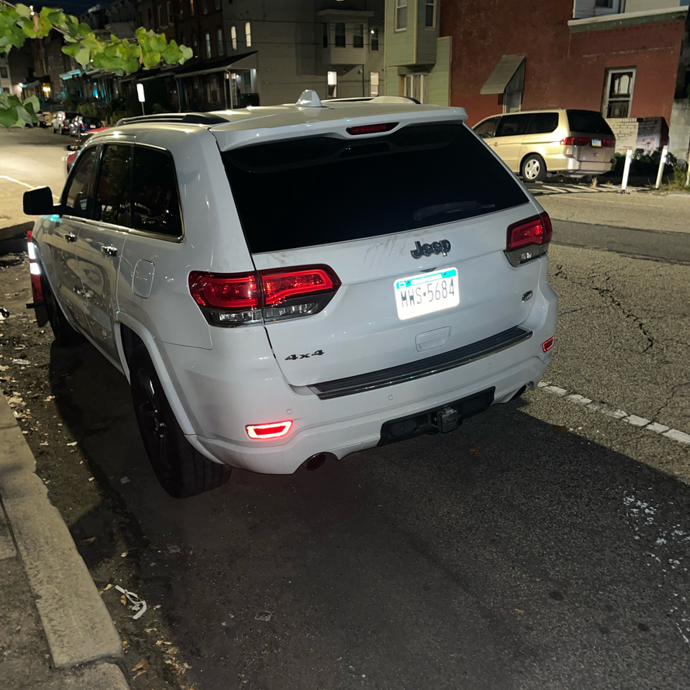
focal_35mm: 31
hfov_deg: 52.5
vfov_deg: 52.5
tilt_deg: -18.9
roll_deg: +1.3
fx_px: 699
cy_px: 359
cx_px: 343
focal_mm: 5.1
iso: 100
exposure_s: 1/4
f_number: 1.6
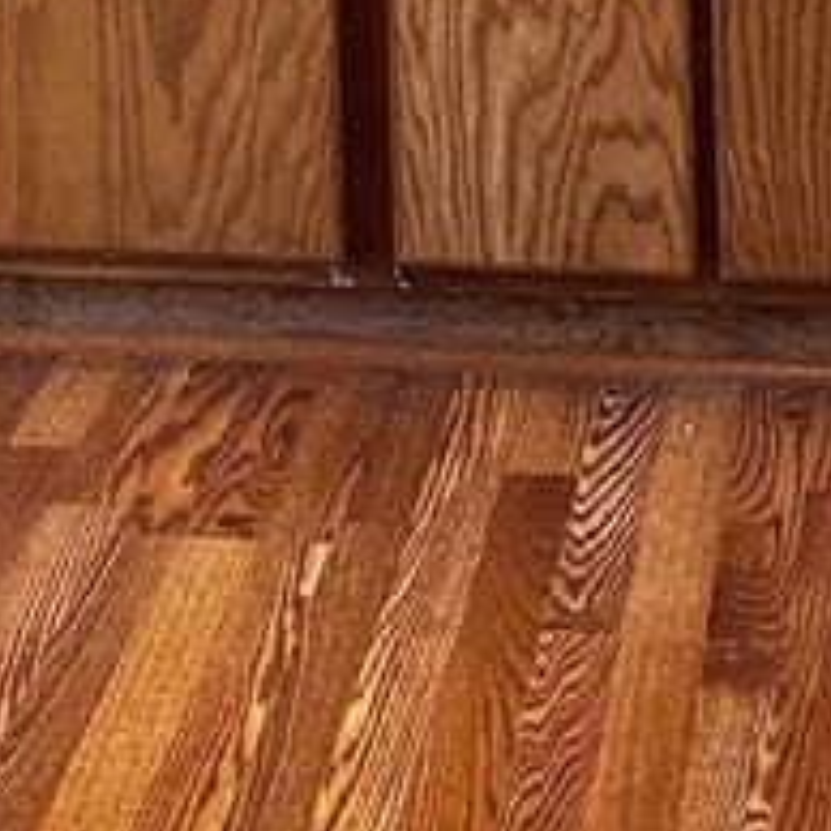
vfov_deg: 12.7
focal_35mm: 118
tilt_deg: -3.9
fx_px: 3205
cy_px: -895
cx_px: 450
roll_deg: +1.5
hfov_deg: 14.8
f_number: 1.78
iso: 500
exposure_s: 1/60
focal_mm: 6.86
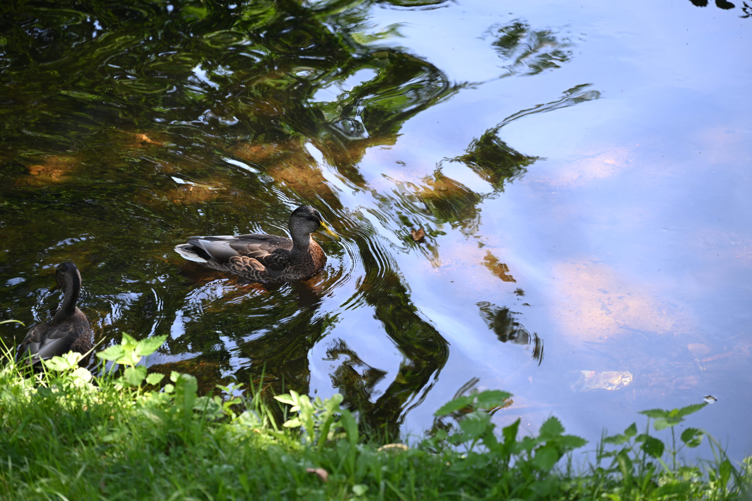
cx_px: 376
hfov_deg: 17.1
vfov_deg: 11.4
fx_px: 2507
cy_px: 250
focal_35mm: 120
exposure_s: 1/125
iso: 180
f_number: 4
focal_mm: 120
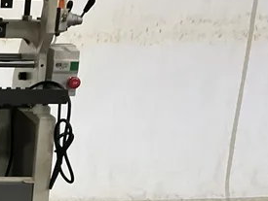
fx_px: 612
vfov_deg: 18.5
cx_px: -85
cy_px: 167
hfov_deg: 22.1
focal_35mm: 79
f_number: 1.8
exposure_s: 1/60
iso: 200
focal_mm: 3
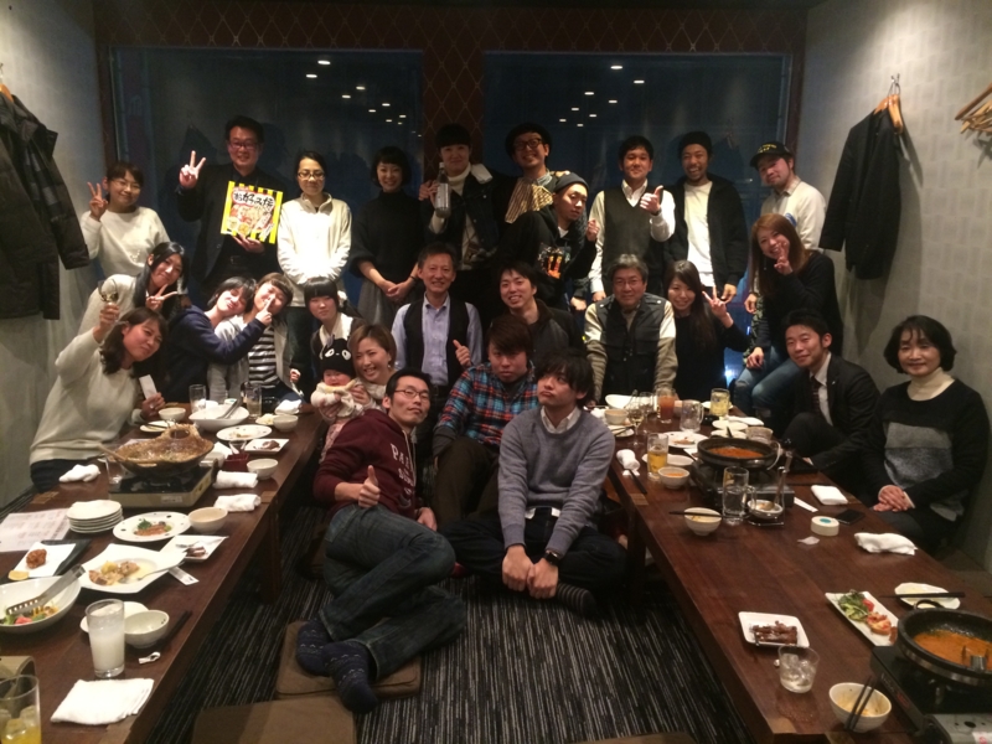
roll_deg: -0.9
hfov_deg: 61.7
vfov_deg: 48.2
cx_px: 496
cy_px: 372
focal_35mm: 29
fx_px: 831
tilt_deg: -13.2
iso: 250
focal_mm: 4.15
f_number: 2.2
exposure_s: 1/17
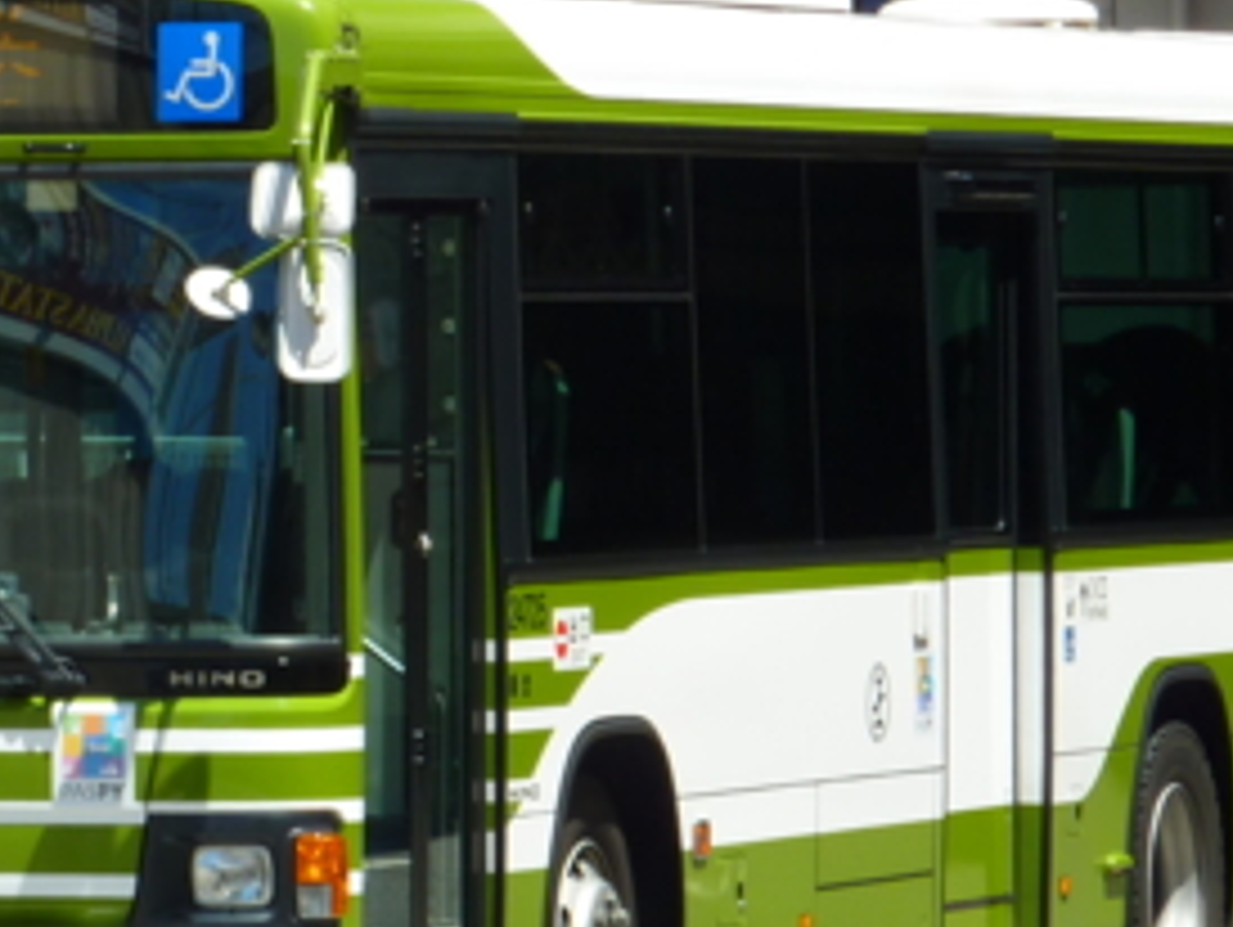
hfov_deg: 5.0
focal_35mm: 398
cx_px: 342
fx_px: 14189
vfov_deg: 3.7
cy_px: 450
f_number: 4.5
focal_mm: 29.9
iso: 80
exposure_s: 1/320
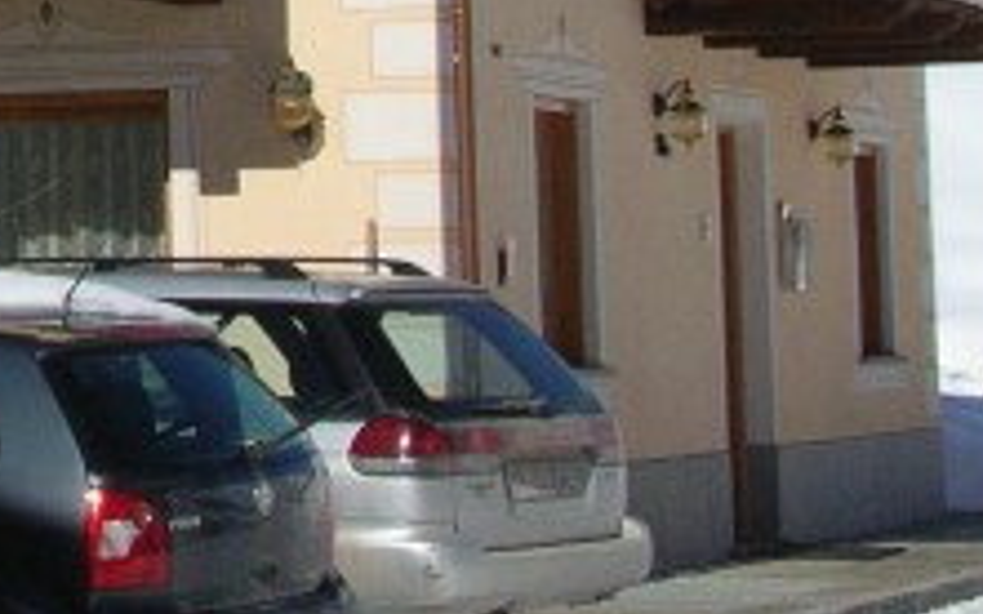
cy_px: -383
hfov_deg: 11.0
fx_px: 4928
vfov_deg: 7.0
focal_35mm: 184
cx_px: -427
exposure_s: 1/766
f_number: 6.4
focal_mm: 8
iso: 71
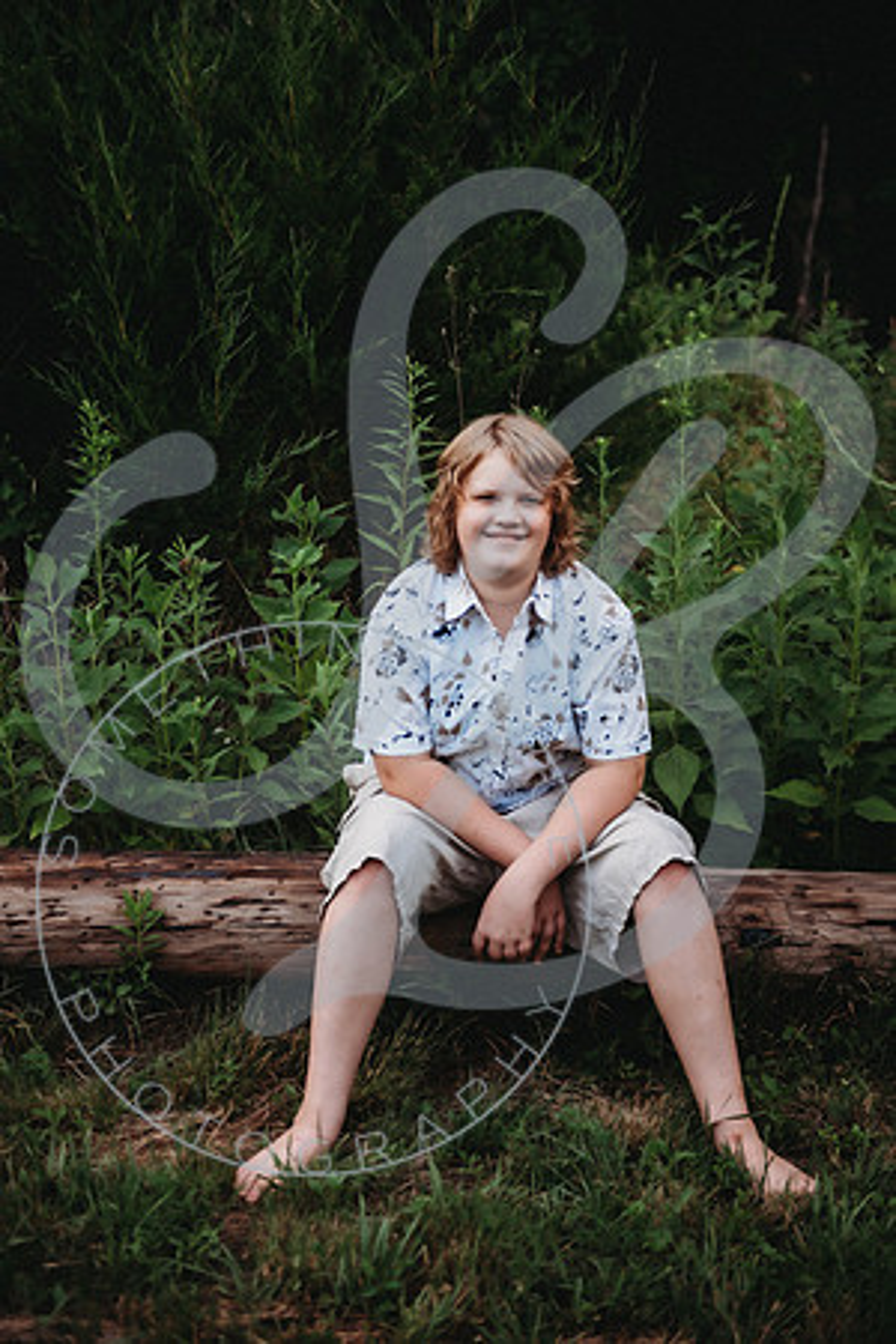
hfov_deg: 24.6
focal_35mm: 55
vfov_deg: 36.2
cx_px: 448
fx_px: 2053
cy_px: 672
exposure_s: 1/400
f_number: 2.8
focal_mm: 55
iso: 160
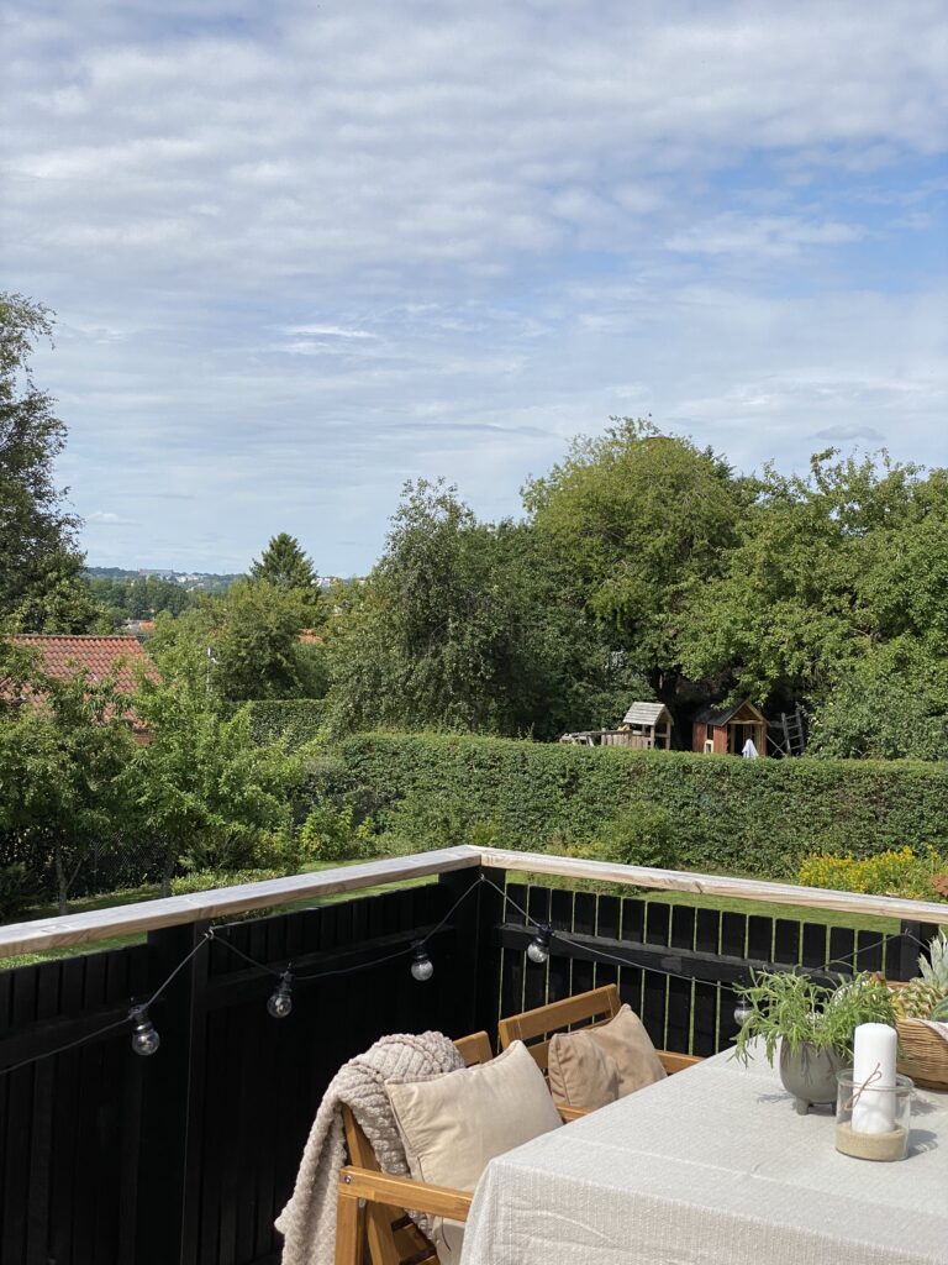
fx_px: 1899
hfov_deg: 28.0
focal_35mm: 52
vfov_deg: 36.8
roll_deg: -1.8
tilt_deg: -1.4
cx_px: 474
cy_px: 632
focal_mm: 6
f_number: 2
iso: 20
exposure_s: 1/1996
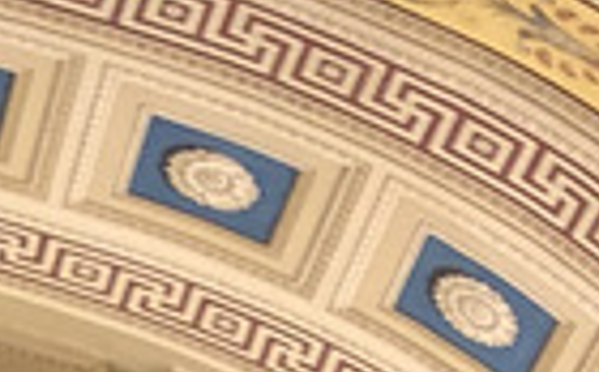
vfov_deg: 4.4
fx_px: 4156
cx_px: -539
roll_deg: +1.4
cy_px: 1886
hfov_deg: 7.9
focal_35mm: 255
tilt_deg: +9.5
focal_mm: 4
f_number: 1.8
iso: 32
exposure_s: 1/20
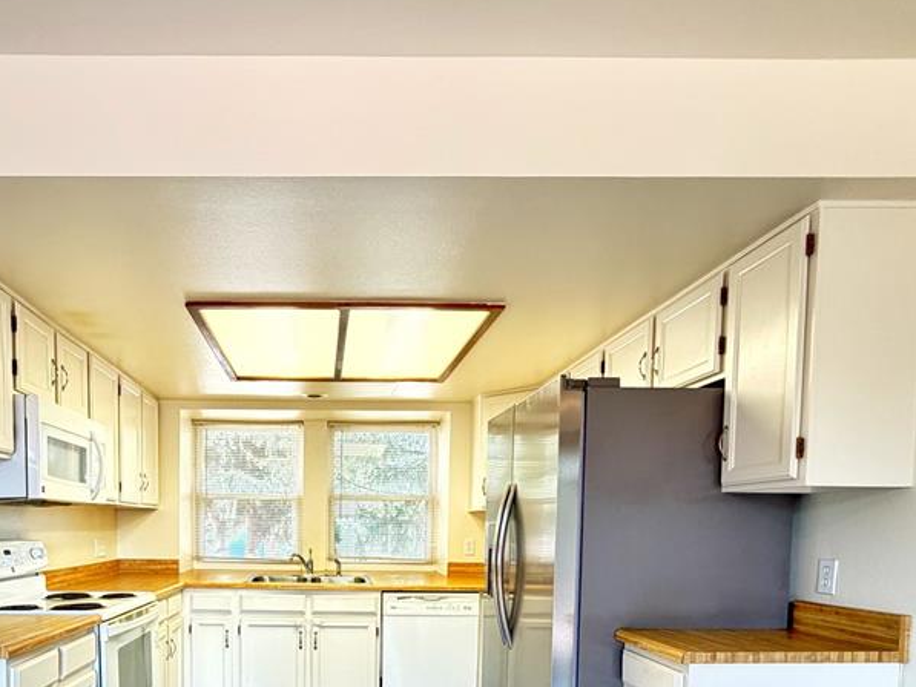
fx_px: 635
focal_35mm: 24
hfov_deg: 70.1
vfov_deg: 52.5
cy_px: 565
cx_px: 330
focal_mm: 2.22
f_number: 2.2
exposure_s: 1/60
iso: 250
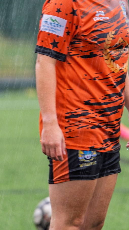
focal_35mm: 1035
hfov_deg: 1.2
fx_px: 6297
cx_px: 101
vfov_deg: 2.1
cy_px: 19
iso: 64
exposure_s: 1/100
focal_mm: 200
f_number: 2.8
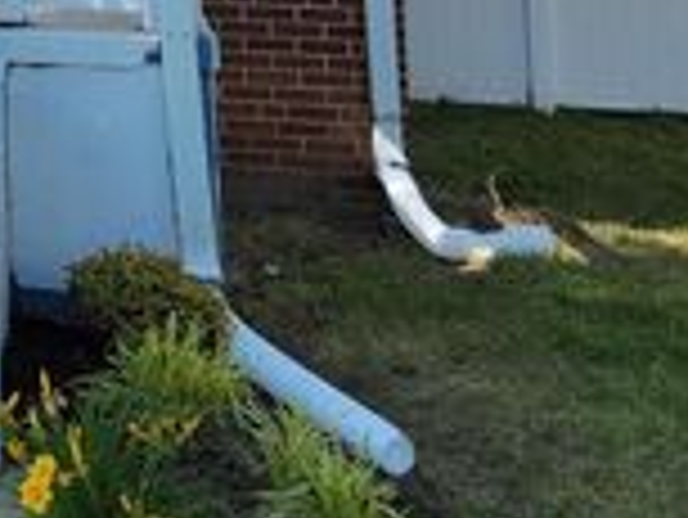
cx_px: -405
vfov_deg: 15.7
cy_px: -313
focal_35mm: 85
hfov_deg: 19.4
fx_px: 1691
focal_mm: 5.4
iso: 40
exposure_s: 1/1304
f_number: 1.8
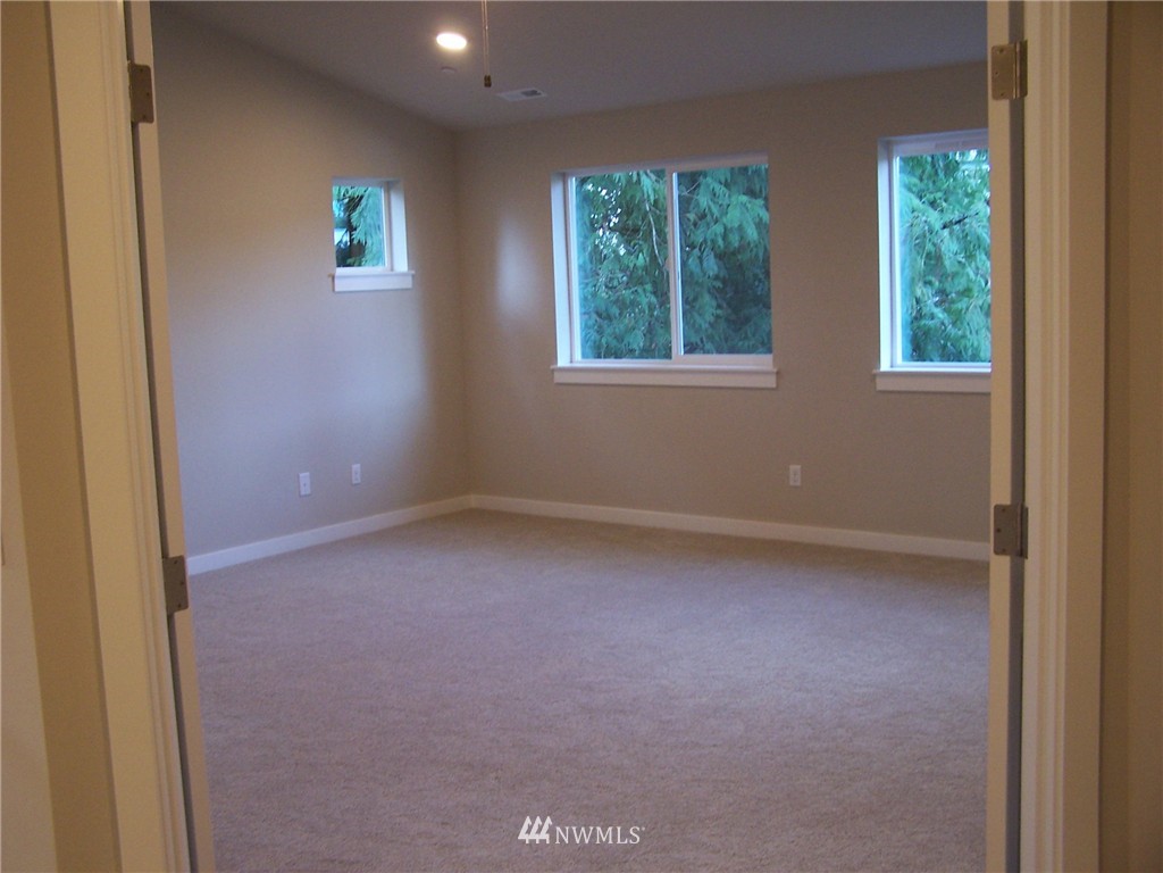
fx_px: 1277
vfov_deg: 37.7
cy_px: 436
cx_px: 582
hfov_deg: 49.0
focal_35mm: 38
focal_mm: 6.3
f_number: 2.8
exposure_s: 1/20
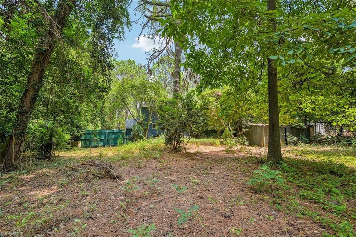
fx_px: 153
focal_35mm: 16
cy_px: 118
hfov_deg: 98.6
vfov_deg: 75.4
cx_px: 178
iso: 100
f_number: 8
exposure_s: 1/50
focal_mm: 15.5
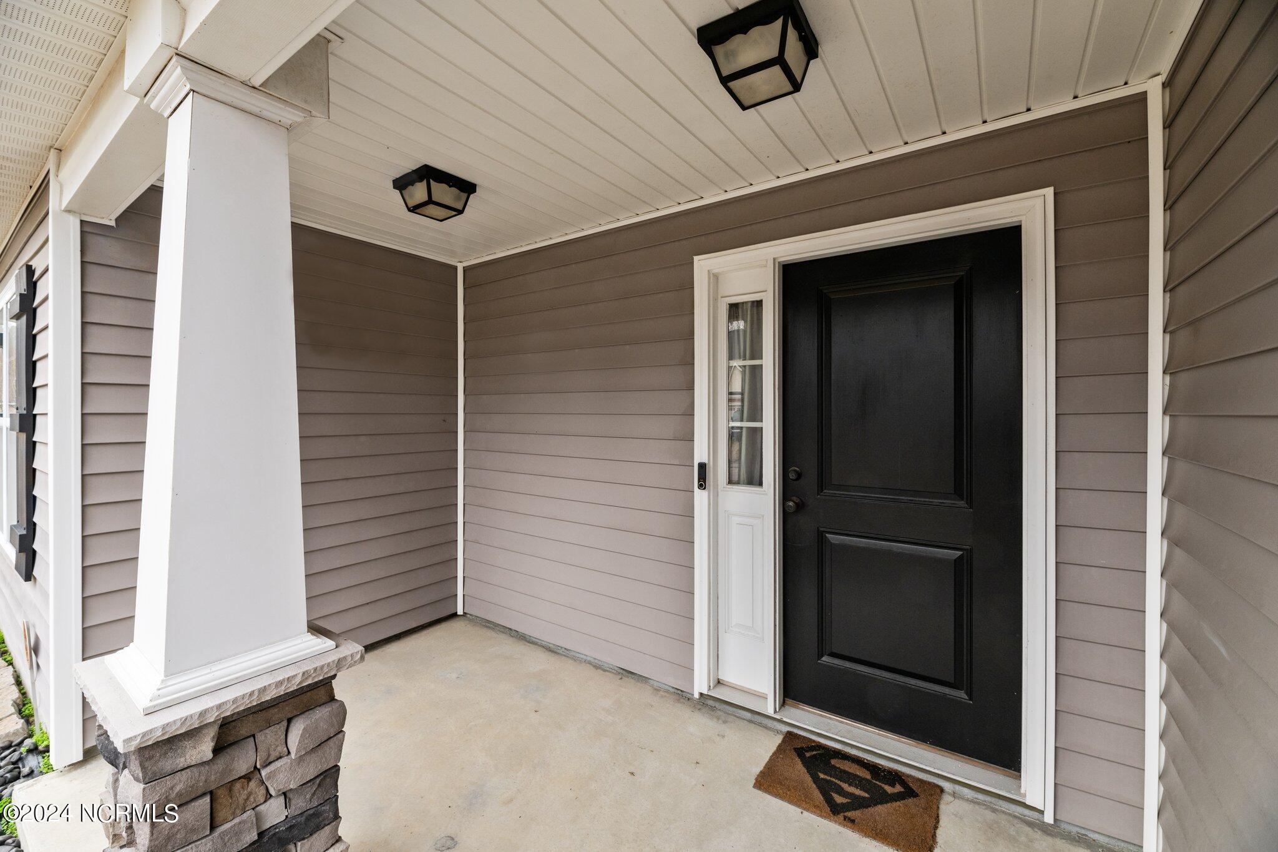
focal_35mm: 14
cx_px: 639
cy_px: 426
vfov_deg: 81.2
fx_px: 497
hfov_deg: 104.3
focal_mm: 14
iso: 400
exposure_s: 1/80
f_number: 9
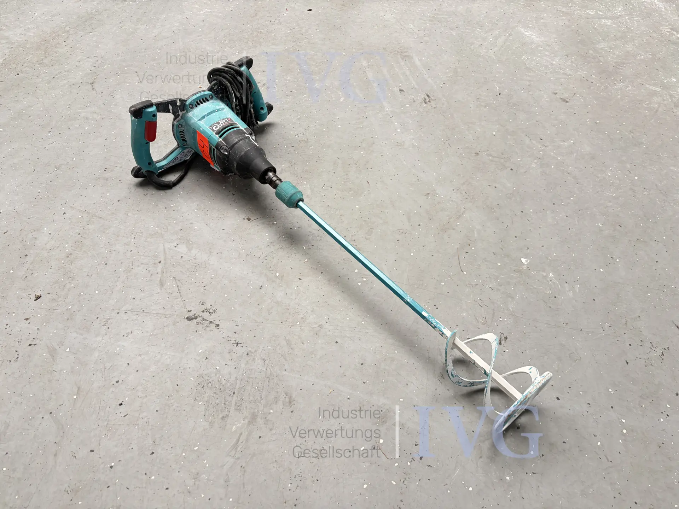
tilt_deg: -48.4
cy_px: 254
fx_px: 510
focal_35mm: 26
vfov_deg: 53.1
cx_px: 340
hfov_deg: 67.3
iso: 160
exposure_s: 1/60
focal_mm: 5.96
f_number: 1.6
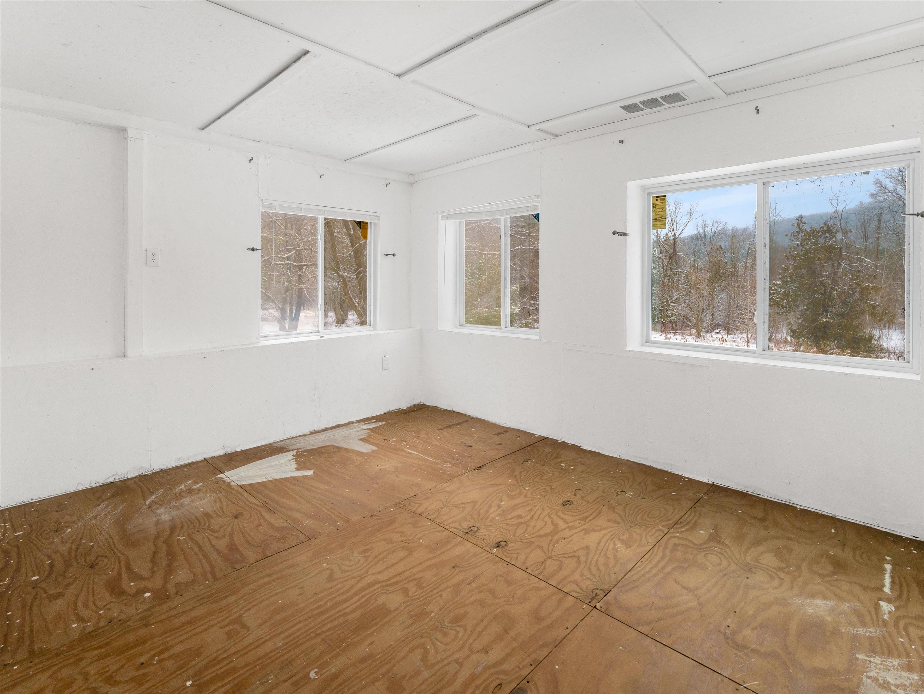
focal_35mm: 16
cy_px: 347
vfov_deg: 78.2
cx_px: 462
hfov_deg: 94.5
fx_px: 427
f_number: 2.8
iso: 200
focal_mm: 8
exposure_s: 1/125
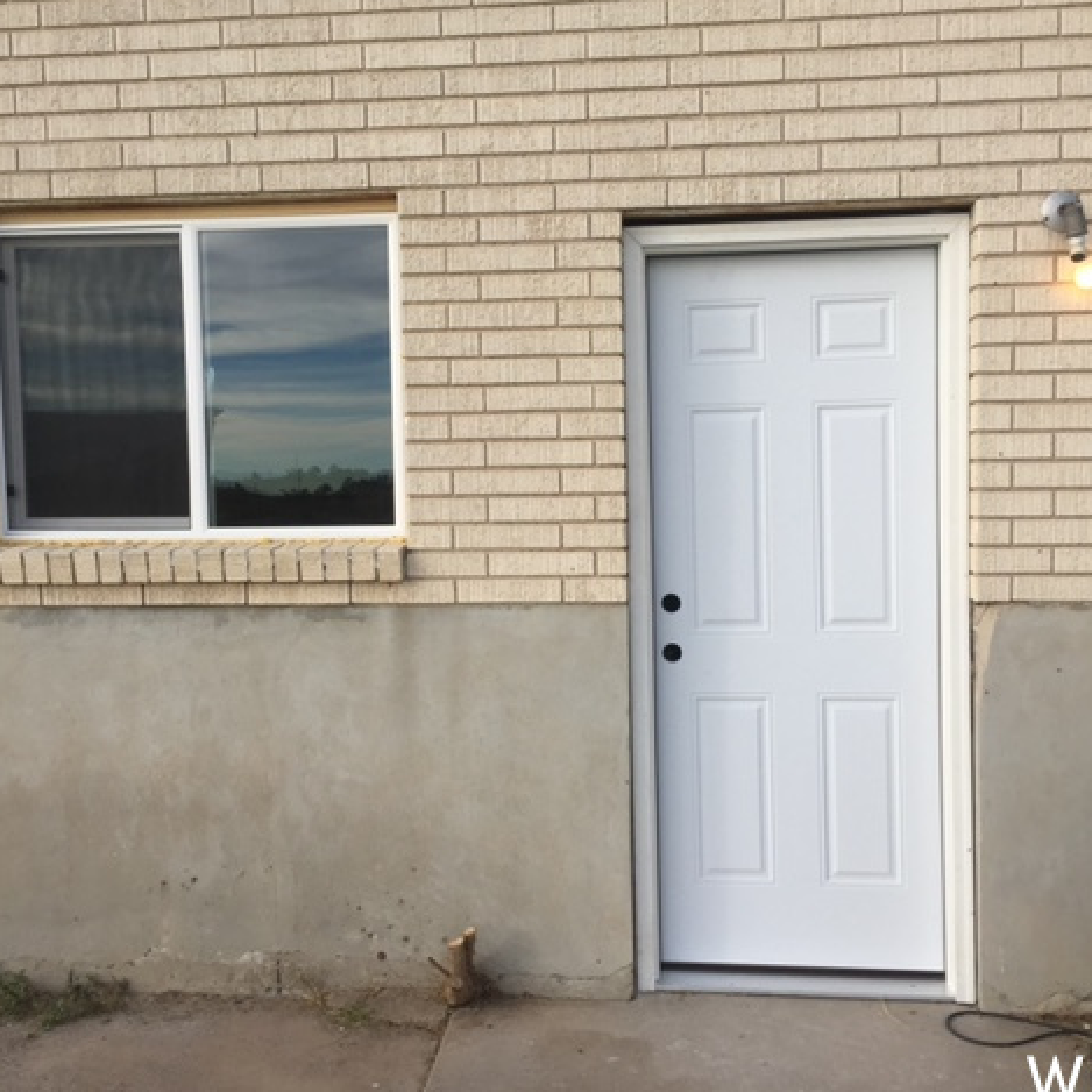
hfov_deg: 47.2
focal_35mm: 35
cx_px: 554
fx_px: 1249
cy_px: 552
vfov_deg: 47.2
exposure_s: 1/807
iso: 32
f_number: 2.2
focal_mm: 4.15
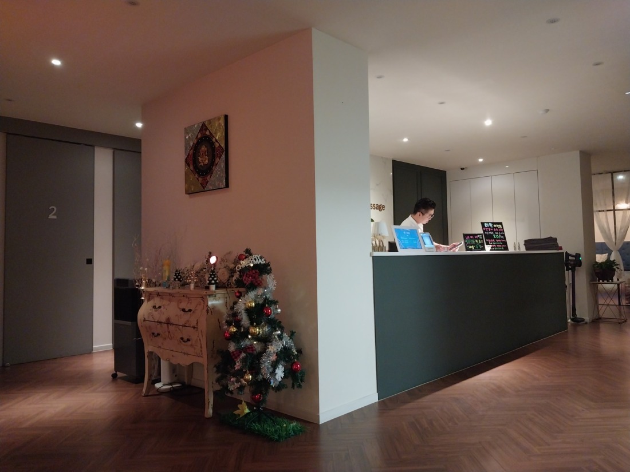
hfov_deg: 67.3
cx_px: 315
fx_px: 473
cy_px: 236
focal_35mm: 26
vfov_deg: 53.1
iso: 500
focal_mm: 4
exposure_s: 1/24
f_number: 1.8
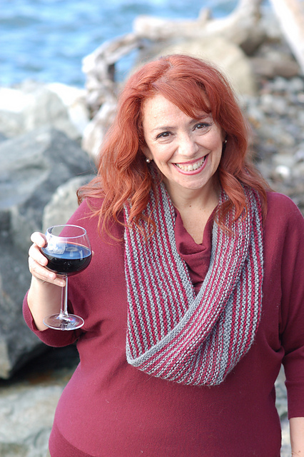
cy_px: 228
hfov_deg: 10.7
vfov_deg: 16.1
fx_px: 1617
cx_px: 152
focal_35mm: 128
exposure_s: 1/400
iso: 400
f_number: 5
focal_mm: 85
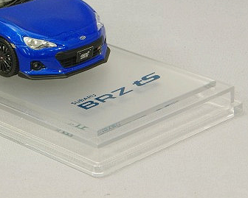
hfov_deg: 9.6
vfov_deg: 7.7
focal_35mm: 200
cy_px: 42
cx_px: 21
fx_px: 1468
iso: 400
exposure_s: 1
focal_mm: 75
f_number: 32
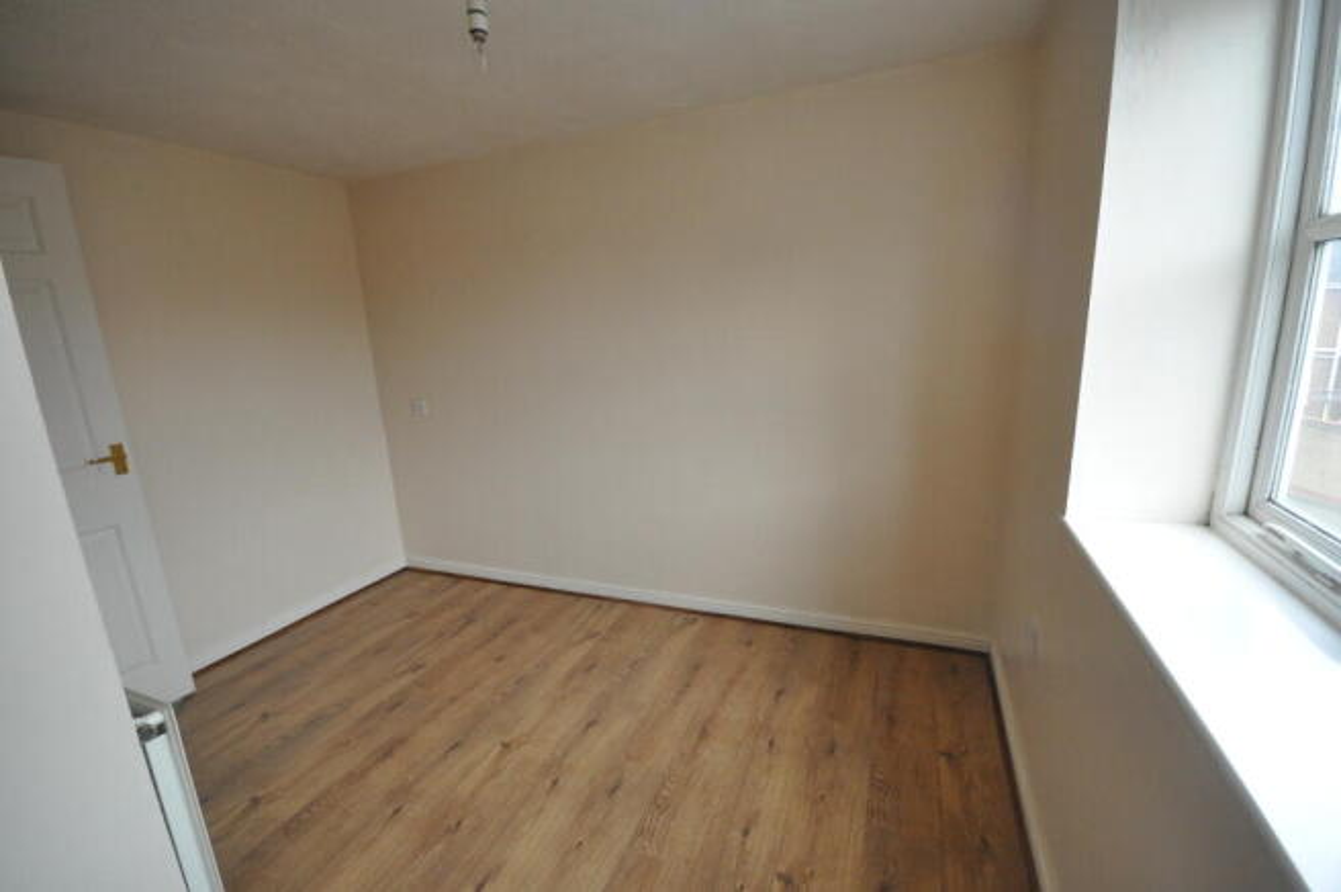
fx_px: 558
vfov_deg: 77.2
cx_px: 670
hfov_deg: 100.4
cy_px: 446
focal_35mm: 15
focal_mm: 10
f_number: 8
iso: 1600
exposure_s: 1/250
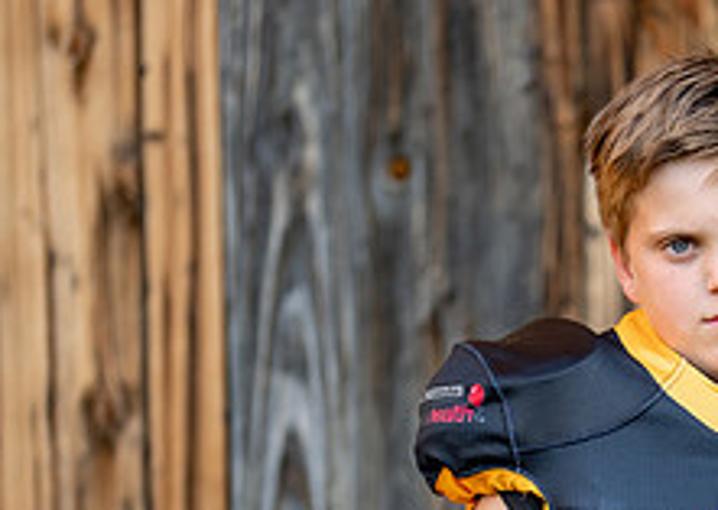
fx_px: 3135
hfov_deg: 12.9
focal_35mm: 154
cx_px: 755
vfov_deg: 9.2
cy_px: 628
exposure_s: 1/2000
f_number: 1.2
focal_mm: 50
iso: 100
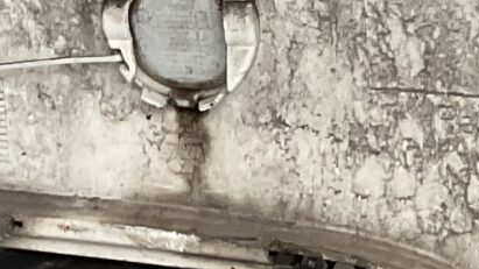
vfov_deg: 6.2
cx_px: 131
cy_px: 168
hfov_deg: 10.9
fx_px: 2502
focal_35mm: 197
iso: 64
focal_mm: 3
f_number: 1.8
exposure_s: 1/60
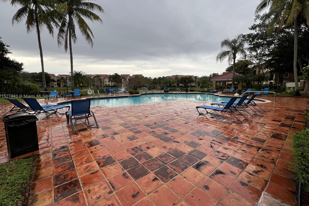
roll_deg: +0.1
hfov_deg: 104.3
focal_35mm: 14
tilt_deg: -4.5
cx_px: 155
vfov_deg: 81.1
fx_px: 120
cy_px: 97
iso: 32
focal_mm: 1.57
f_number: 1.8
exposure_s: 1/313
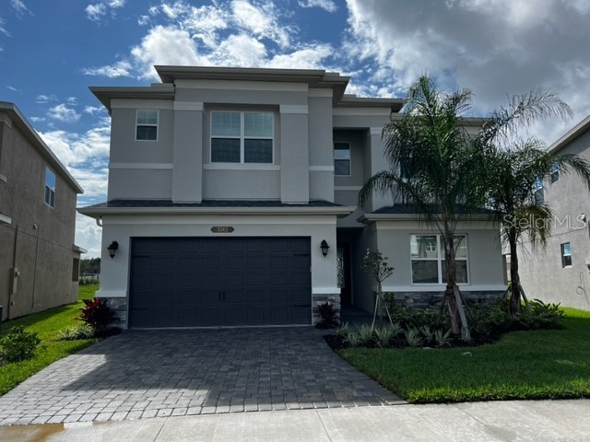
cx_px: 295
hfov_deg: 67.3
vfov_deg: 53.1
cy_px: 221
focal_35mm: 26
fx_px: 443
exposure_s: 1/4115
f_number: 1.5
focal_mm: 5.7
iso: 50
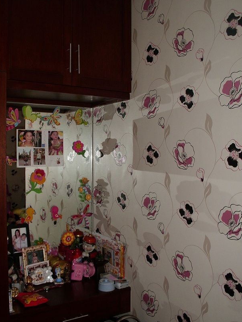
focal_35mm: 38
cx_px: 116
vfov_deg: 49.0
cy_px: 162
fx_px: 354
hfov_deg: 37.7
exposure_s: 1/60
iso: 100
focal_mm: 6.3
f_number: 2.9
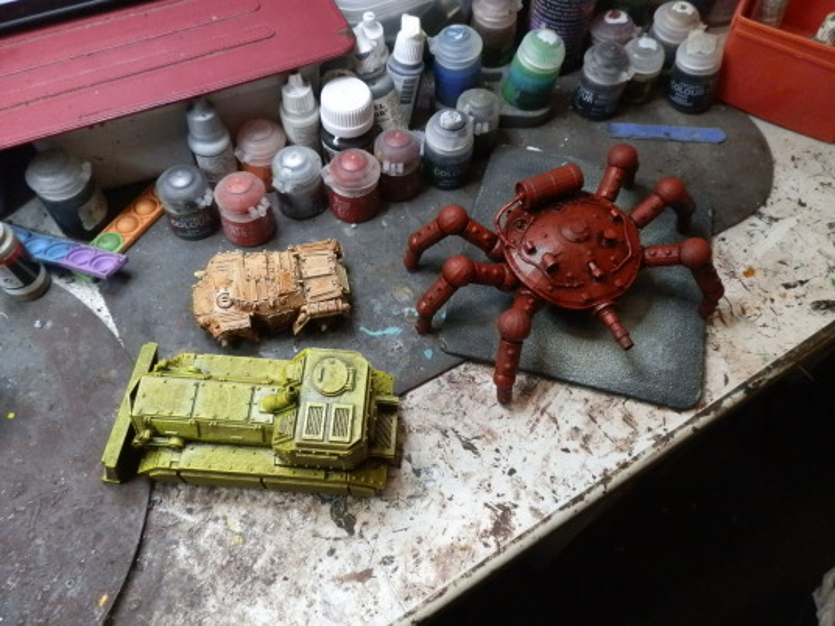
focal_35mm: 28
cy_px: 313
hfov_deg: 63.4
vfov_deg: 49.7
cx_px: 418
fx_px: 675
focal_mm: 5
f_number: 3.1
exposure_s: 1/100
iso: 400
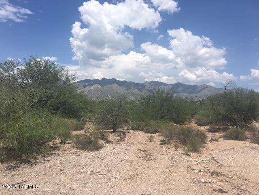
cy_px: 98
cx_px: 130
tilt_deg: +4.2
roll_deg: +0.7
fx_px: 217
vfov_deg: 48.2
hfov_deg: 61.7
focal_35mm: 29
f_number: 2.2
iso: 25
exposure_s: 1/2747
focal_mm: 4.15
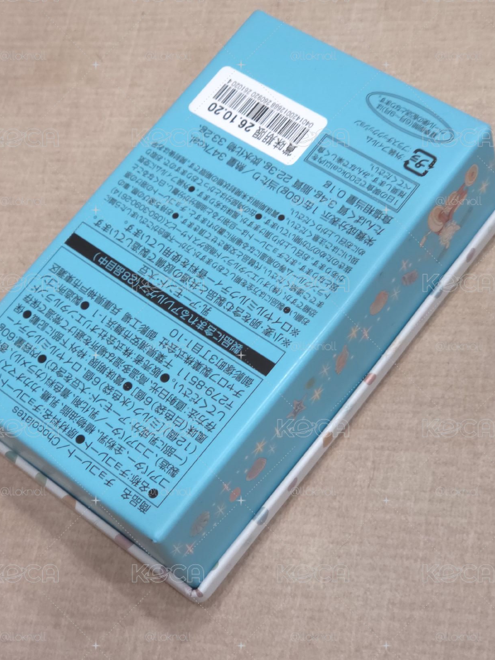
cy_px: 307
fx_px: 1544
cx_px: 241
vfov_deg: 24.1
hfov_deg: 18.2
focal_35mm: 81
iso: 160
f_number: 2.4
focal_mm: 7
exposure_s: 1/30
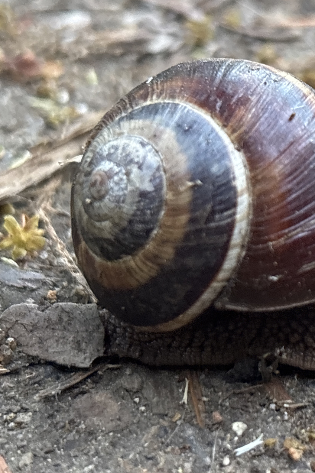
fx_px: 1116
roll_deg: +0.5
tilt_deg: -34.2
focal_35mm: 85
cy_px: 236
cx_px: 314
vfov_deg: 23.9
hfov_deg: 15.8
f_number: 1.6
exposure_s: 1/38
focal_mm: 5.96
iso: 320
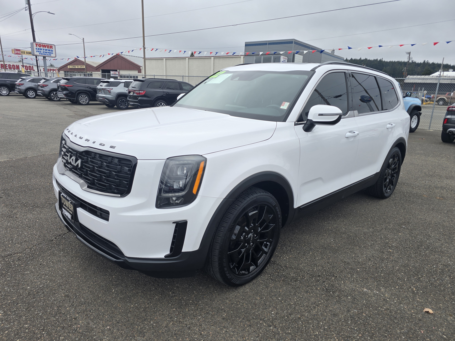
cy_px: 170
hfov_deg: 73.9
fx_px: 302
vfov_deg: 58.9
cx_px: 228
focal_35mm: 23
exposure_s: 1/300
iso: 12
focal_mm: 6.3
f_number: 1.7
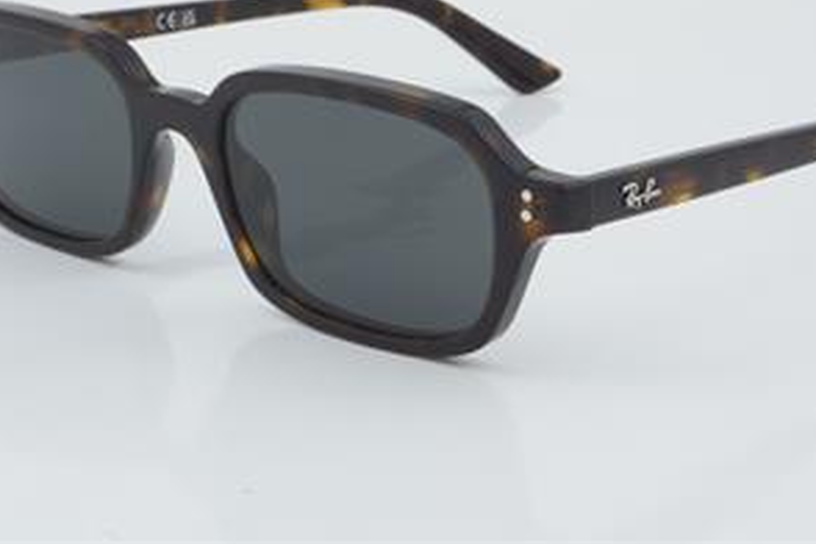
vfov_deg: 13.4
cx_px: 458
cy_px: 178
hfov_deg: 20.0
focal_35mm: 102
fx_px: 2312
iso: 100
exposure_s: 1/3
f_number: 32
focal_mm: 50
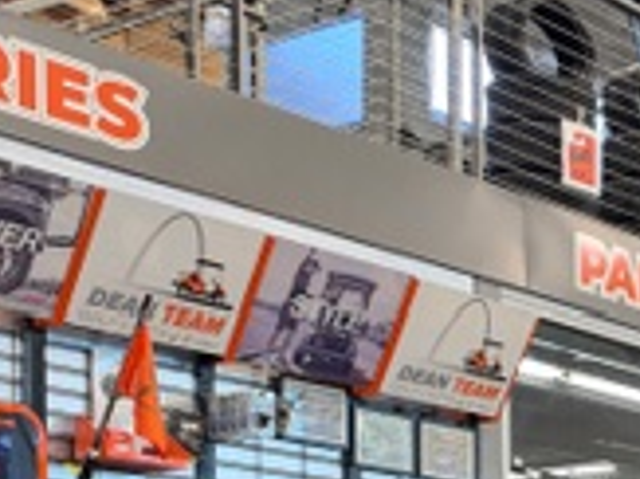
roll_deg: +0.0
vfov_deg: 13.7
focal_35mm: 98
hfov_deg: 17.3
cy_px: 821
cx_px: 1060
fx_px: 1811
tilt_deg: -1.9
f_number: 1.48
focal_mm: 6.93
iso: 200
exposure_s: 1/60
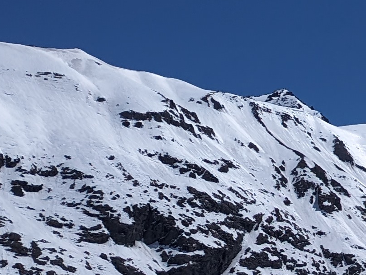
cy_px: 314
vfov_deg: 12.0
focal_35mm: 121
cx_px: 905
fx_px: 1281
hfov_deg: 12.4
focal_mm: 6.81
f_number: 1.85
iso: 62
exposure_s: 1/8696
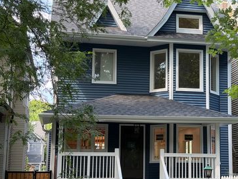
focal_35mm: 67
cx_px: 164
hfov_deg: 28.7
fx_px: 461
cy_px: 109
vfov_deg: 21.9
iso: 80
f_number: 1.78
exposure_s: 1/241
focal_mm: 6.76
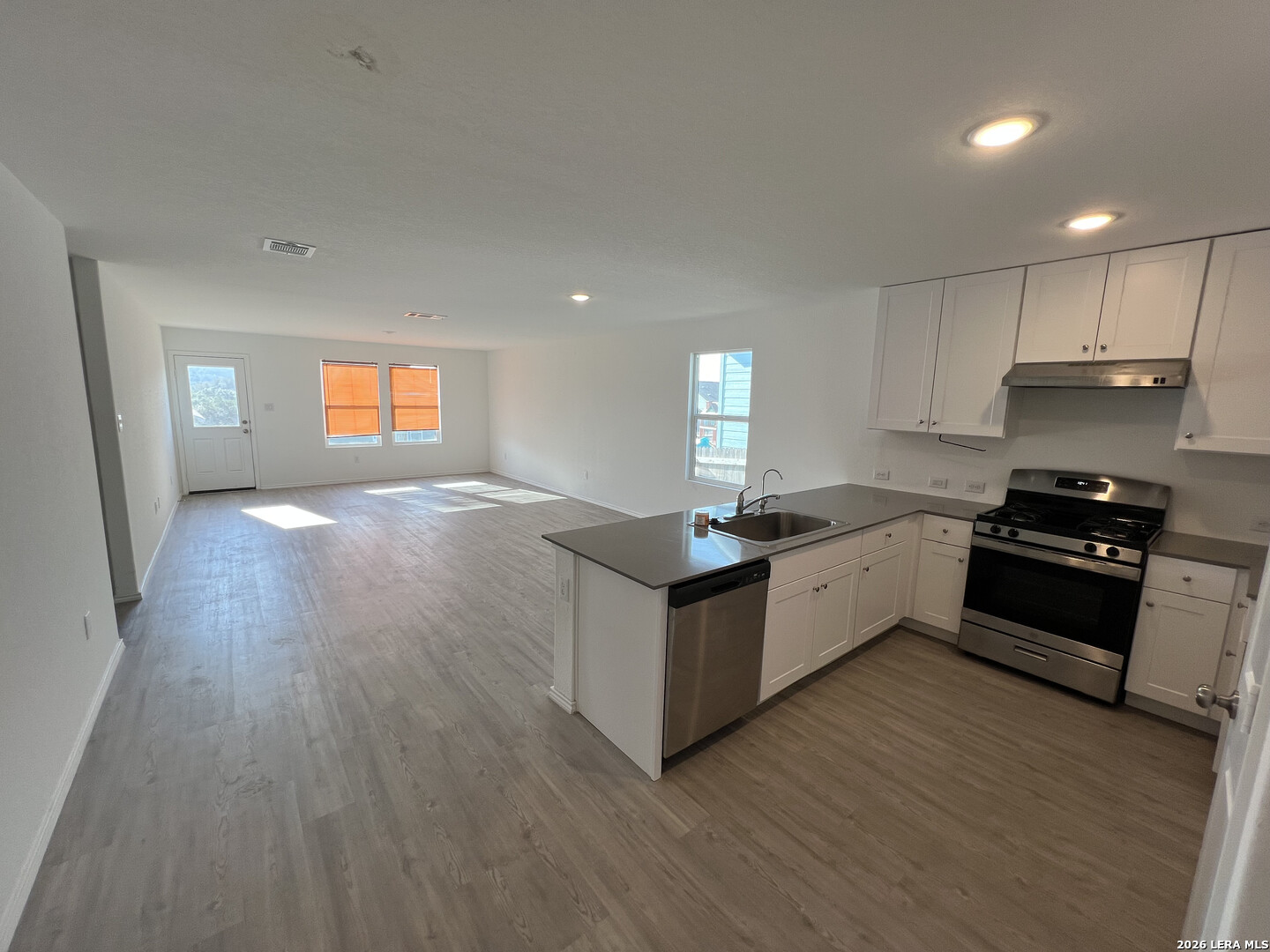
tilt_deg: -7.9
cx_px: 635
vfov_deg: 89.9
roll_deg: -0.6
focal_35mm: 13
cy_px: 476
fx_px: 477
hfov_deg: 106.2
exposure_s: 1/120
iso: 40
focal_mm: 1.57
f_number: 1.8
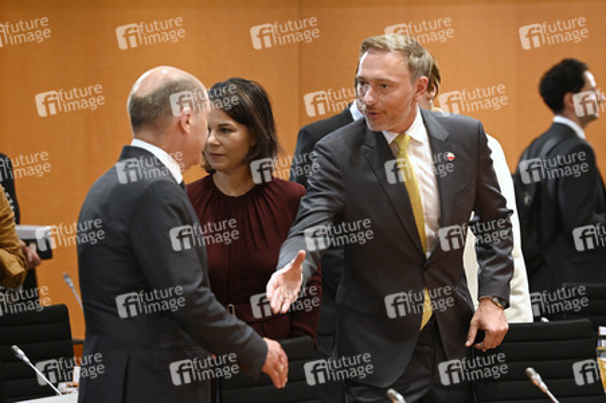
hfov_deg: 12.1
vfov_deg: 8.1
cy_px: 202
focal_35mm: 170
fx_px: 2859
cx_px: 303
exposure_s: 1/320
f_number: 4.5
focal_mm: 170
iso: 5000
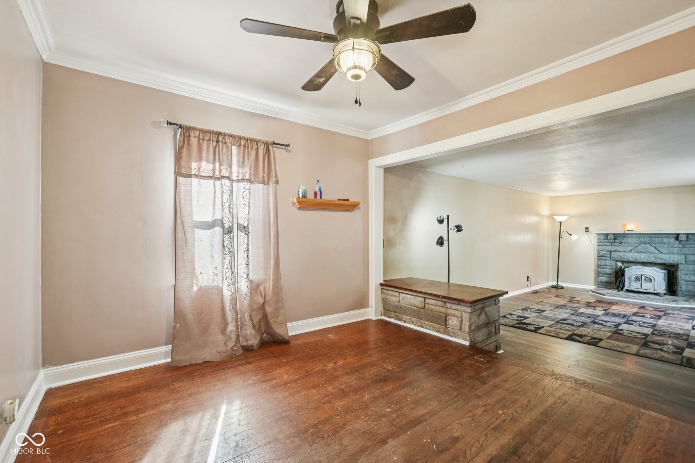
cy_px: 232
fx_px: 309
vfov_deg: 73.7
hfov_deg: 96.7
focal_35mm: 16
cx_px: 348
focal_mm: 16
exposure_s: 1/30
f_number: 8
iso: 2500
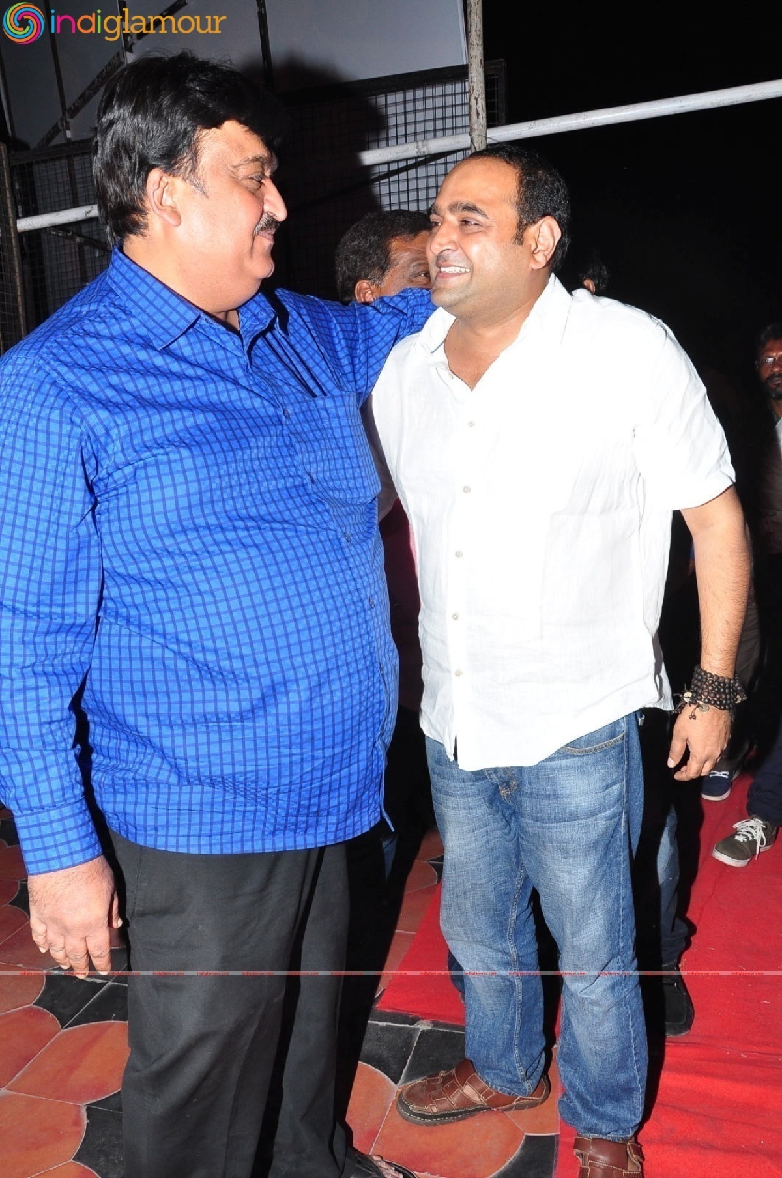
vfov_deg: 67.5
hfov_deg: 47.8
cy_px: 589
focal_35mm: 27
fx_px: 882
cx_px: 391
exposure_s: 1/125
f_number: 9
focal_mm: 18
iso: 500
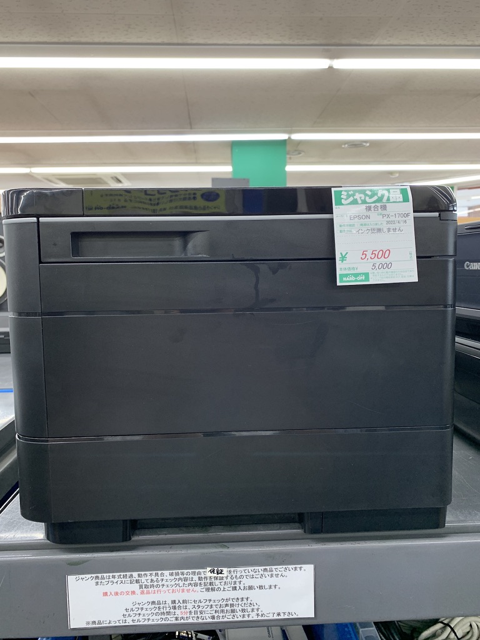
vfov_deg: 67.3
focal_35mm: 26
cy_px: 320
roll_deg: +0.9
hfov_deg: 53.1
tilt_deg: -5.4
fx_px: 481
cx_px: 240
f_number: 1.8
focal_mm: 4.25
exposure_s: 1/60
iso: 80
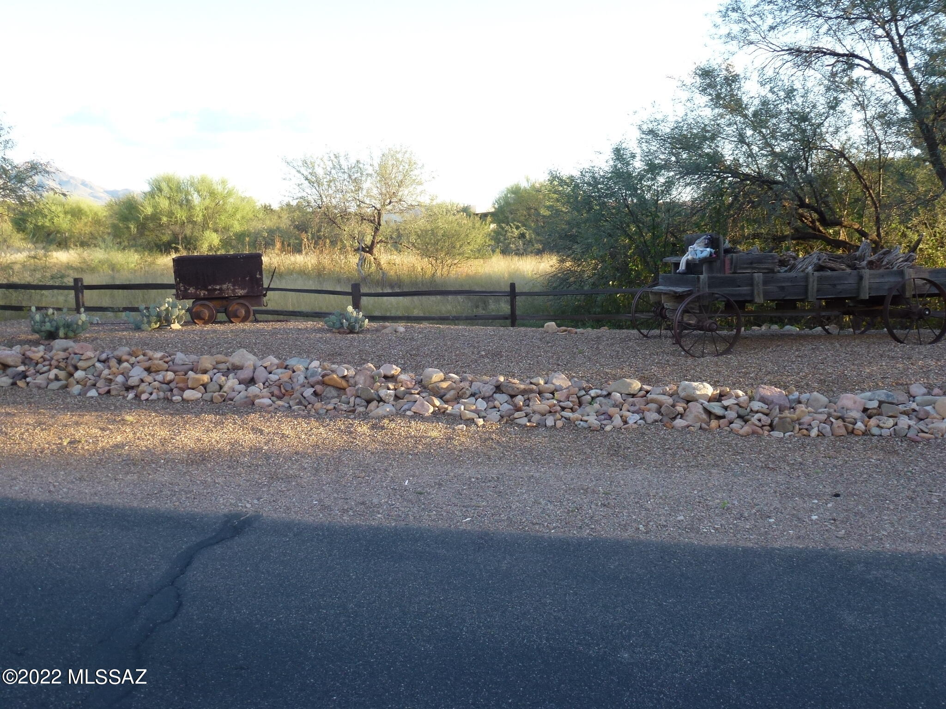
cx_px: 473
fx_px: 820
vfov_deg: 46.8
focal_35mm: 30
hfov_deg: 60.0
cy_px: 354
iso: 100
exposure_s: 1/100
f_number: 3.5
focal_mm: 5.4
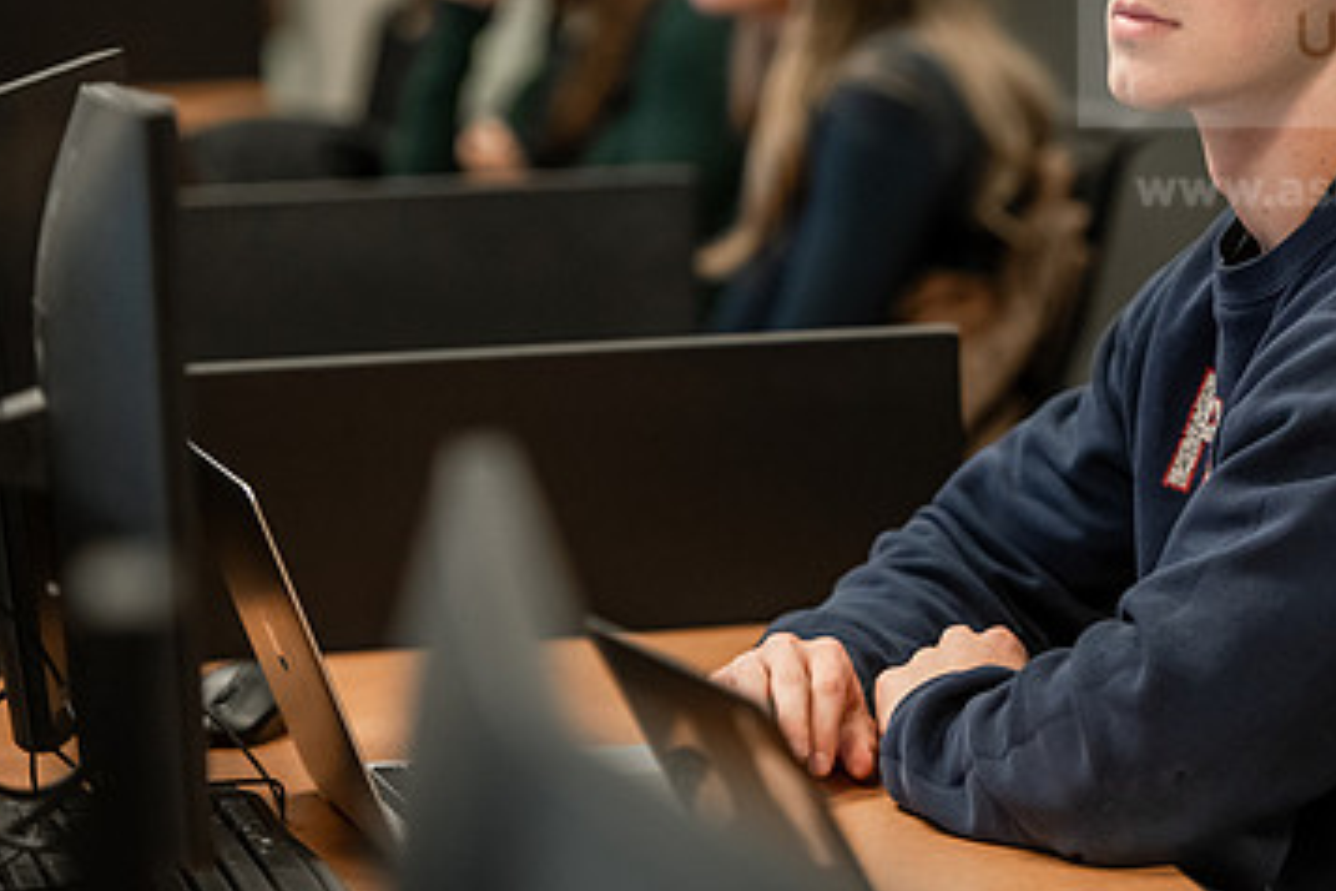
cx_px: 966
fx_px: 7830
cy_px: 268
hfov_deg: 9.7
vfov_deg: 6.5
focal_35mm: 211
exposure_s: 1/200
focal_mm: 130
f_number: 3.2
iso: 1250
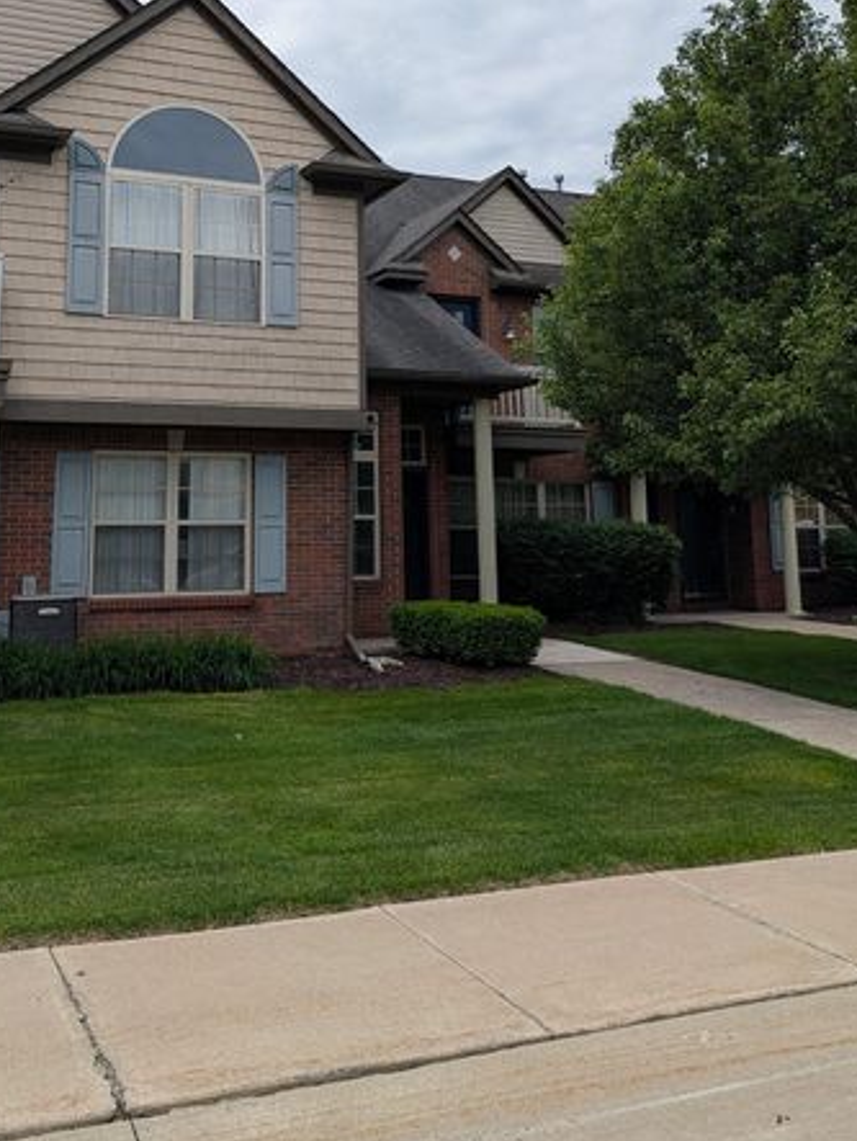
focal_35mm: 36
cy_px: 317
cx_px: 363
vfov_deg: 49.7
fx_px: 1187
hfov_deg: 39.6
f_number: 1.68
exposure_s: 1/1645
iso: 20
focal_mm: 6.9
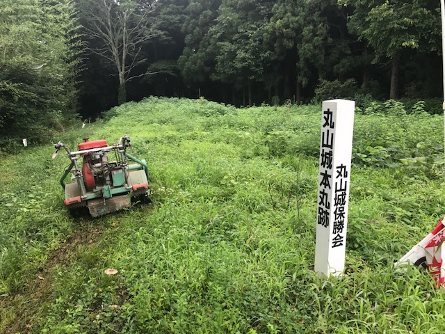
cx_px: 222
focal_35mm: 28
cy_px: 167
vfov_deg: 49.7
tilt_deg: -10.0
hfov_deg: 63.4
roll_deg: +0.7
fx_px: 360
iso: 20
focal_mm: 3.99
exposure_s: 1/303
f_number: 1.8
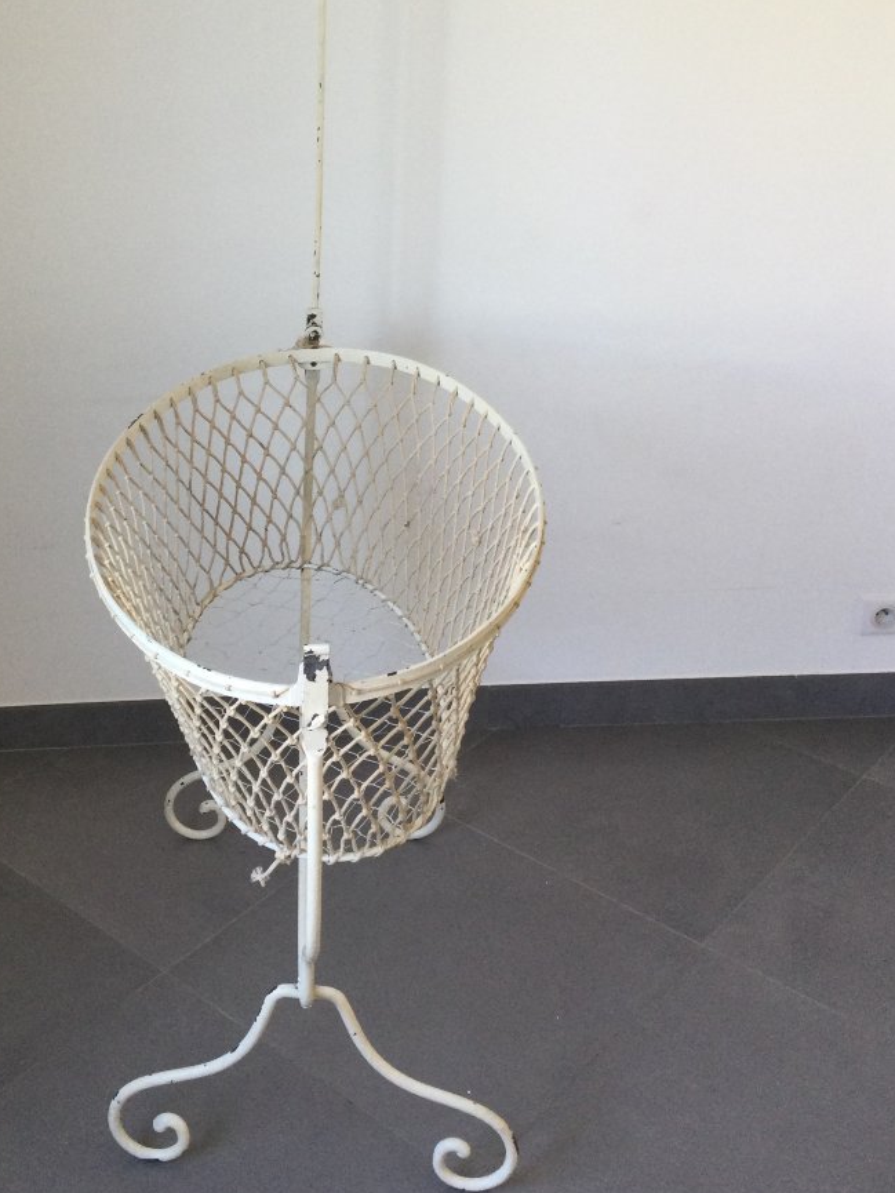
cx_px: 314
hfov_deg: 33.4
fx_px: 1482
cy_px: 469
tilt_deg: -22.4
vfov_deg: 43.6
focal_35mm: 43
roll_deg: +0.9
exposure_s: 1/33
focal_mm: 3.3
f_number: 2.4
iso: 32
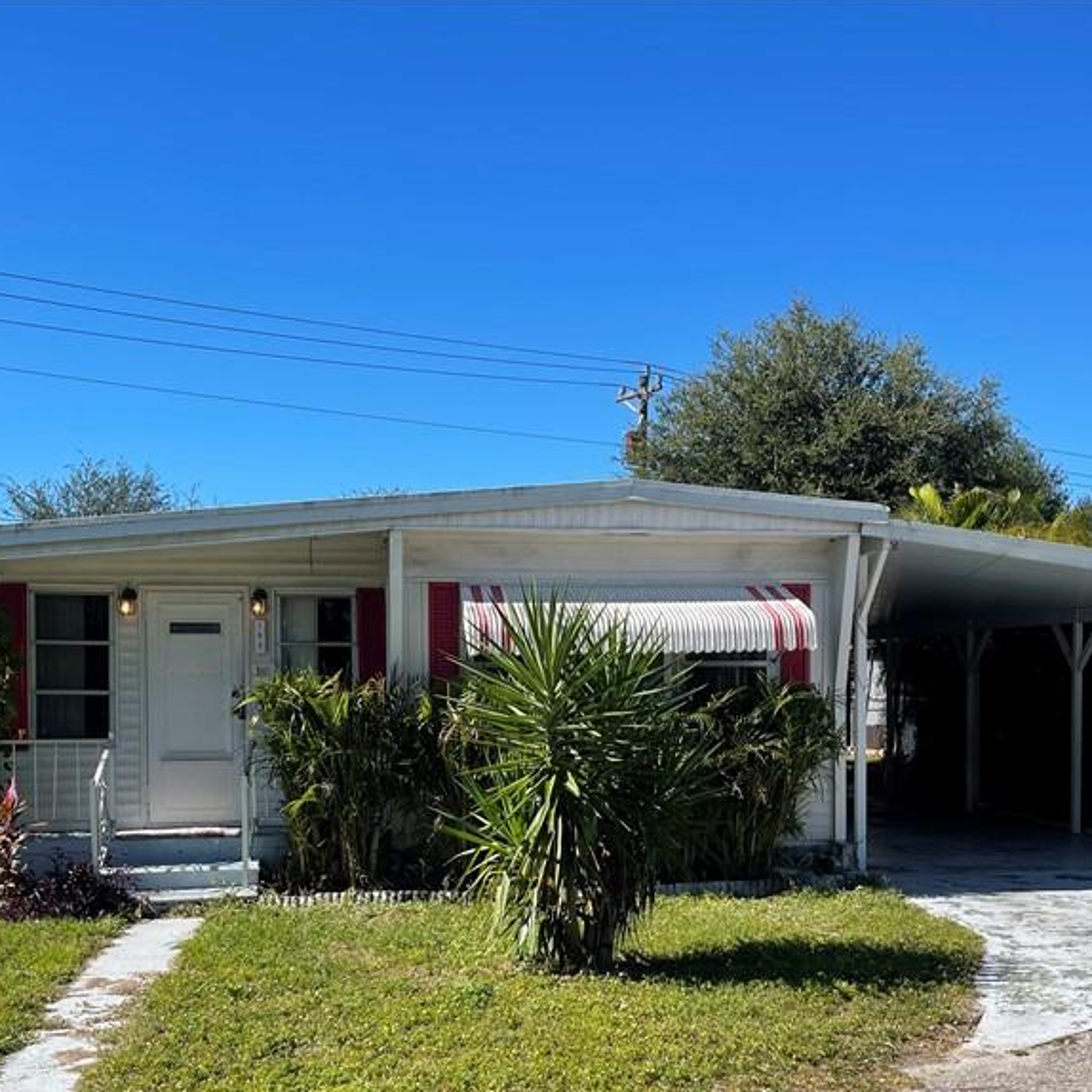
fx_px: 1463
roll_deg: +0.1
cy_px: 727
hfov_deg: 40.9
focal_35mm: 41
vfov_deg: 40.4
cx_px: 584
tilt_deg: -1.6
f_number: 1.6
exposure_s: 1/2857
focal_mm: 5.1
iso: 32
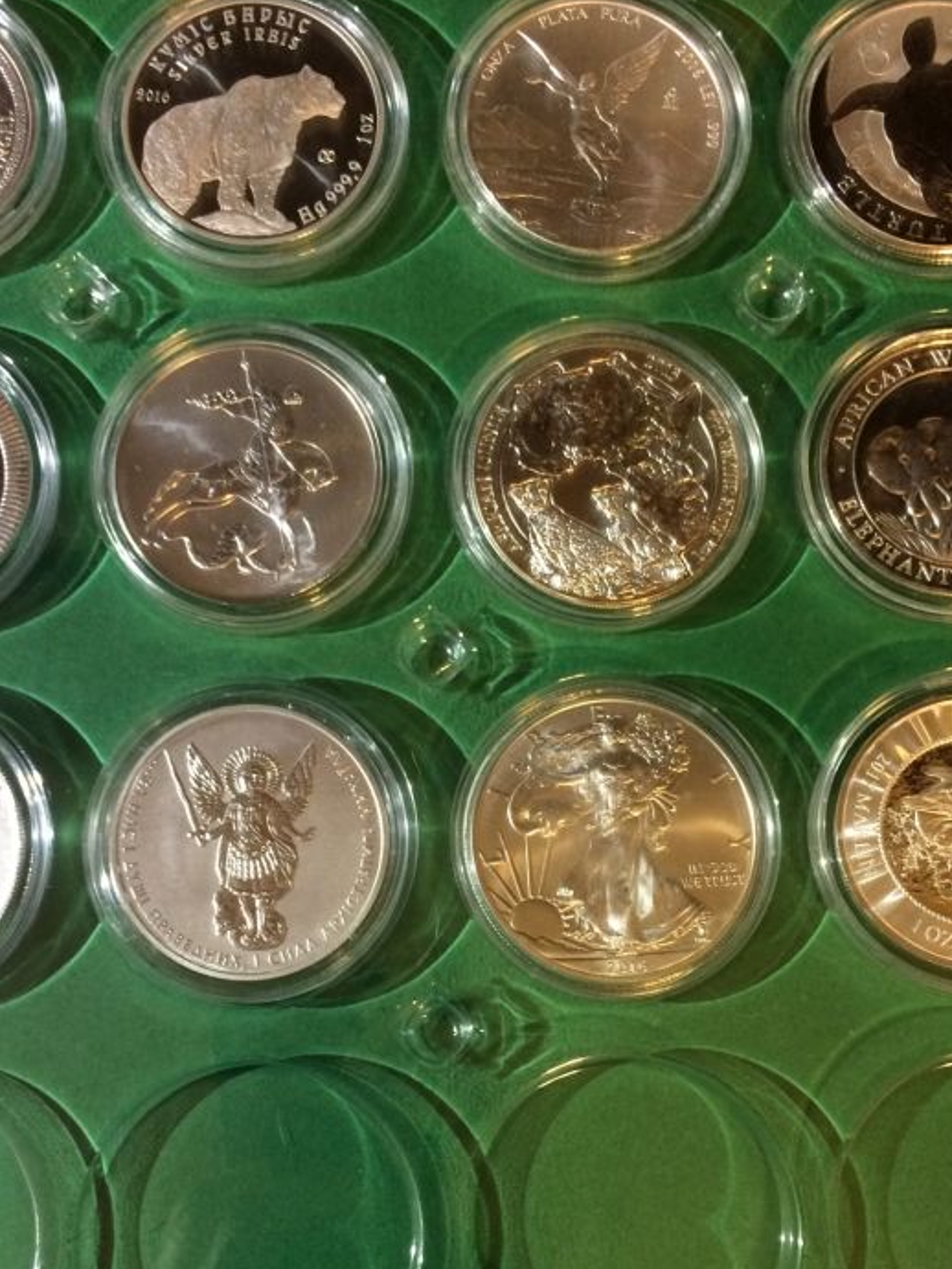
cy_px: 811
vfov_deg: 44.3
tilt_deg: -82.8
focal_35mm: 42
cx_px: 454
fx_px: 1539
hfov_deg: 34.4
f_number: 2.2
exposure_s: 1/30
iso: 160
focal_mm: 4.15
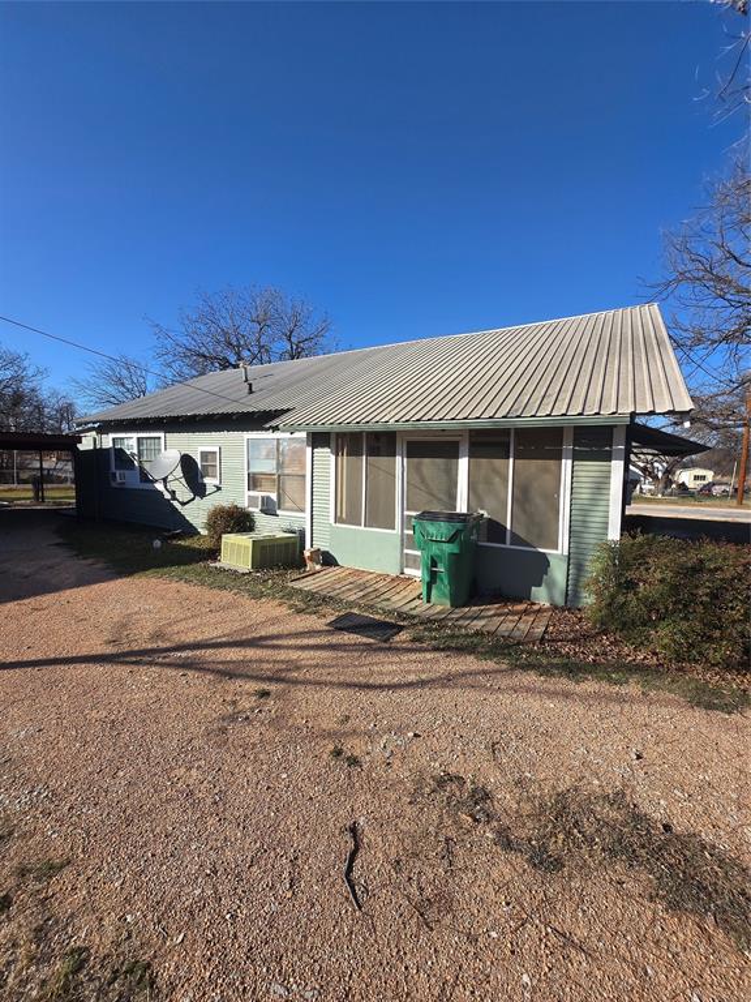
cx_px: 376
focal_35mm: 13
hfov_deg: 89.9
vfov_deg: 106.2
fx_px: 376
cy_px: 501
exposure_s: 1/1154
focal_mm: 1.7
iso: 25
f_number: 2.2
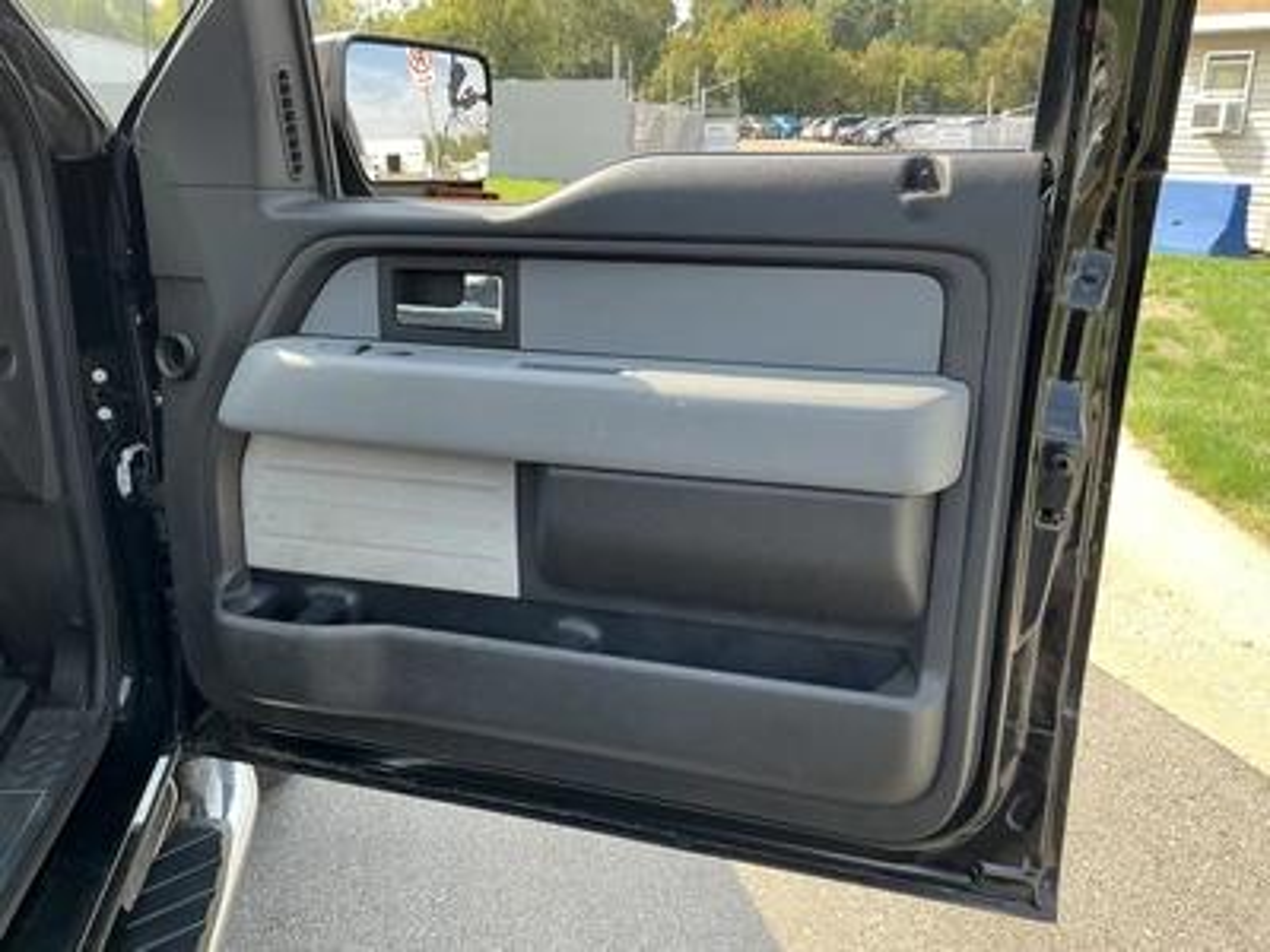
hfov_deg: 63.4
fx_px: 1027
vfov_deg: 49.7
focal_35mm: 28
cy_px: 476
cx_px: 635
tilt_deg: -17.2
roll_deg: -0.3
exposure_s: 1/152
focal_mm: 3
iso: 20
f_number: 1.8
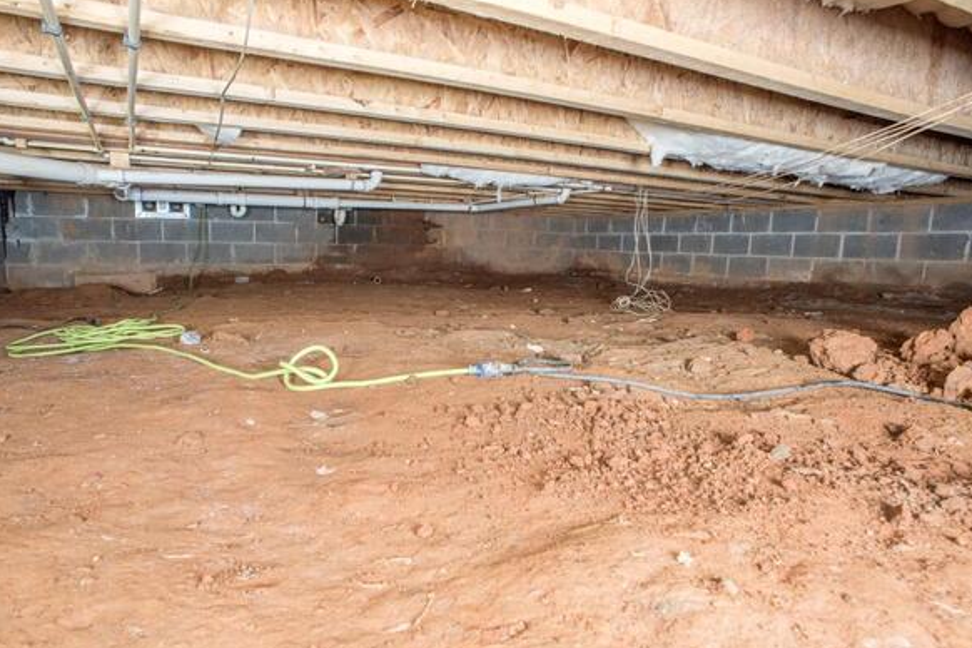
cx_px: 449
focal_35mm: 22
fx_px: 594
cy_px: 347
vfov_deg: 57.2
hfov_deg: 78.5
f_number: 11
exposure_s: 1/100
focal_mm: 20
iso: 640
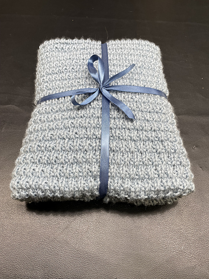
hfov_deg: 53.1
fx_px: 209
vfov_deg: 67.3
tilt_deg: -58.8
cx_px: 104
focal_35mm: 26
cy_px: 140
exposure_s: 1/100
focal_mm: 4.2
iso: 100
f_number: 1.6
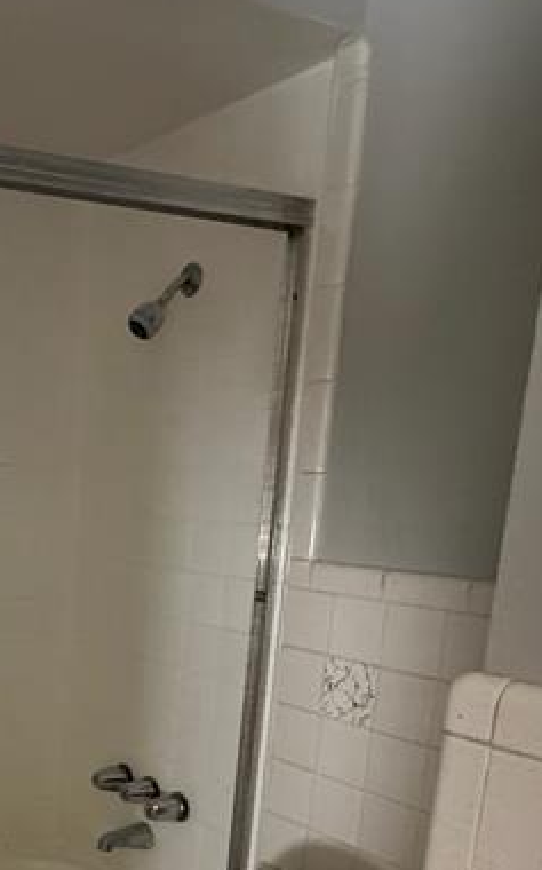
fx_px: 947
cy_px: 703
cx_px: -57
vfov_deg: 46.6
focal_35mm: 40
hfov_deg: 28.9
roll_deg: -0.5
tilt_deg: -13.8
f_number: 2.2
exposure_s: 1/60
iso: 800
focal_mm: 2.22
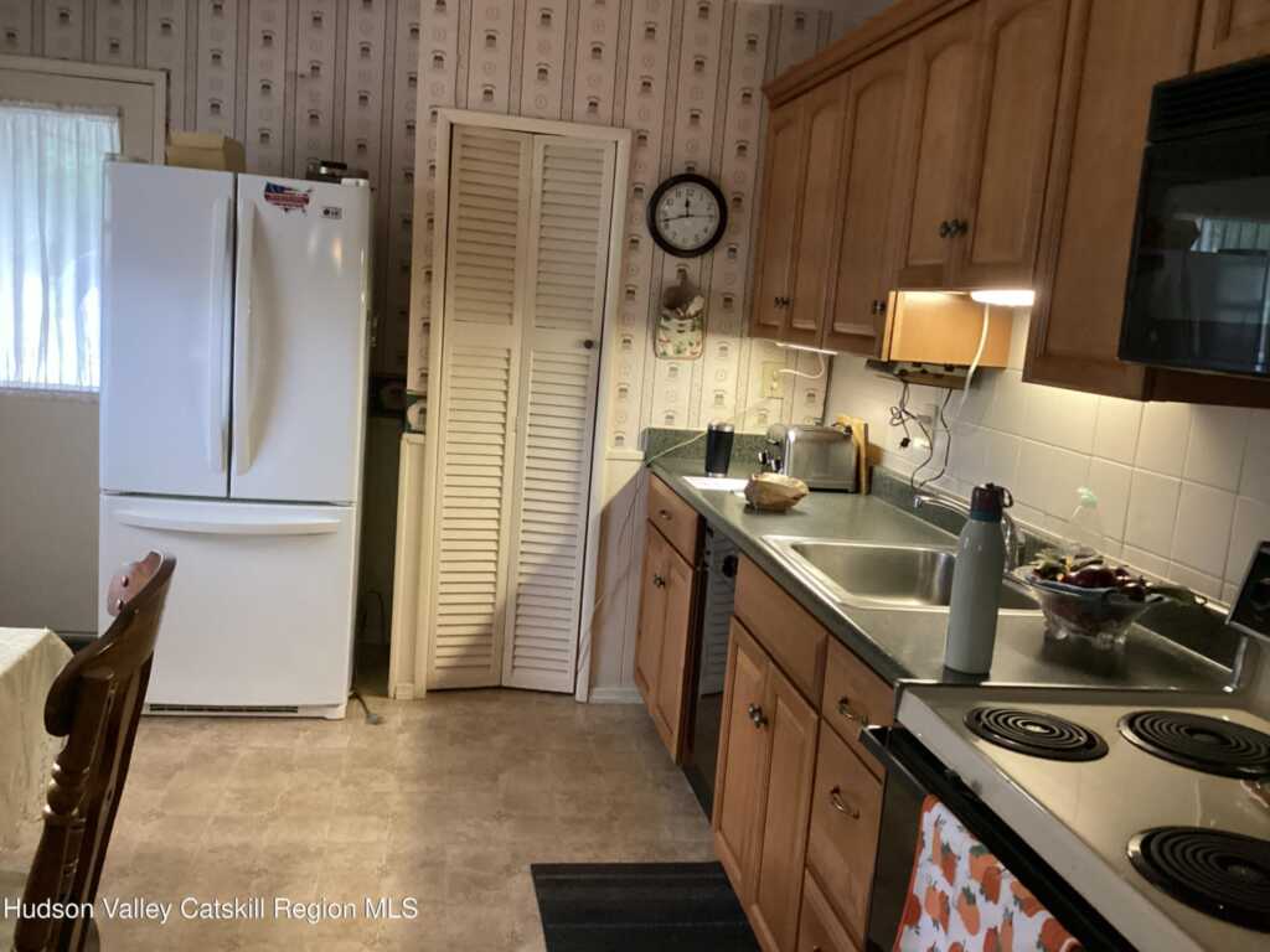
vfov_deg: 45.4
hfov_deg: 58.4
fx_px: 1137
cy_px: 476
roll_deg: -5.1
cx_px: 635
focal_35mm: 31
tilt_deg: -9.4
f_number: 2.4
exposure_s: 1/40
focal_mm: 3.3
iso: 400
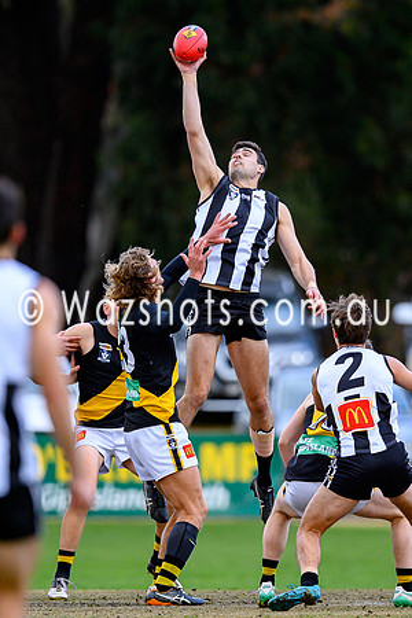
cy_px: 323
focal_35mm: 922
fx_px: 15824
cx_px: 241
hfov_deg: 1.5
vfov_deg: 2.2
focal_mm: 500
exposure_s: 1/2000
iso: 1600
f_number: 4
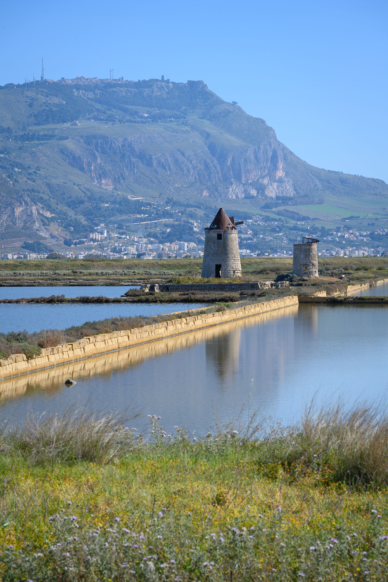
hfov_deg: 11.4
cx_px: 194
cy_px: 291
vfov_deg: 17.1
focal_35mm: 120
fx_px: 1940
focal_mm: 120
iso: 100
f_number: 9
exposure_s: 1/320
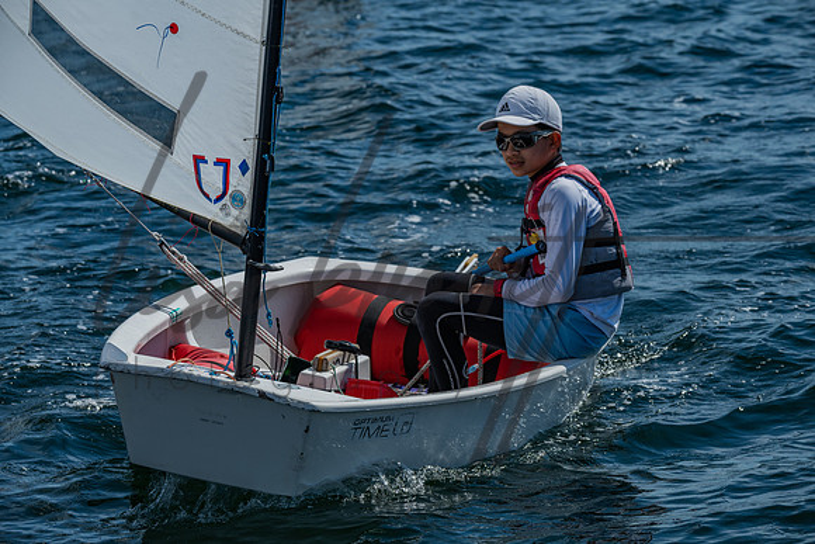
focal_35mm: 200
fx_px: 4529
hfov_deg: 10.3
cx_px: 408
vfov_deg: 6.9
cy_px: 272
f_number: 8
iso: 100
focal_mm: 200
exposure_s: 1/640
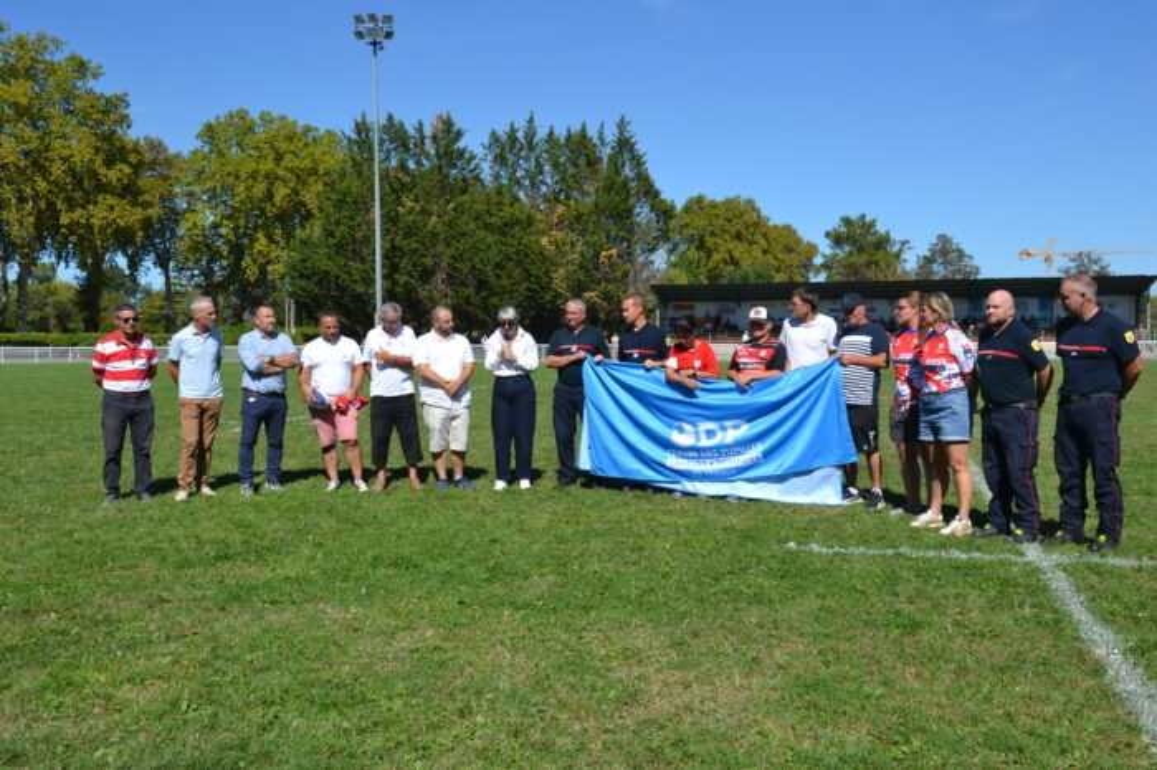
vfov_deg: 34.2
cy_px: 385
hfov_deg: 49.6
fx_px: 1253
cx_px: 578
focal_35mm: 39
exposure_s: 1/250
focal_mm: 26
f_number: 8
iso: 100
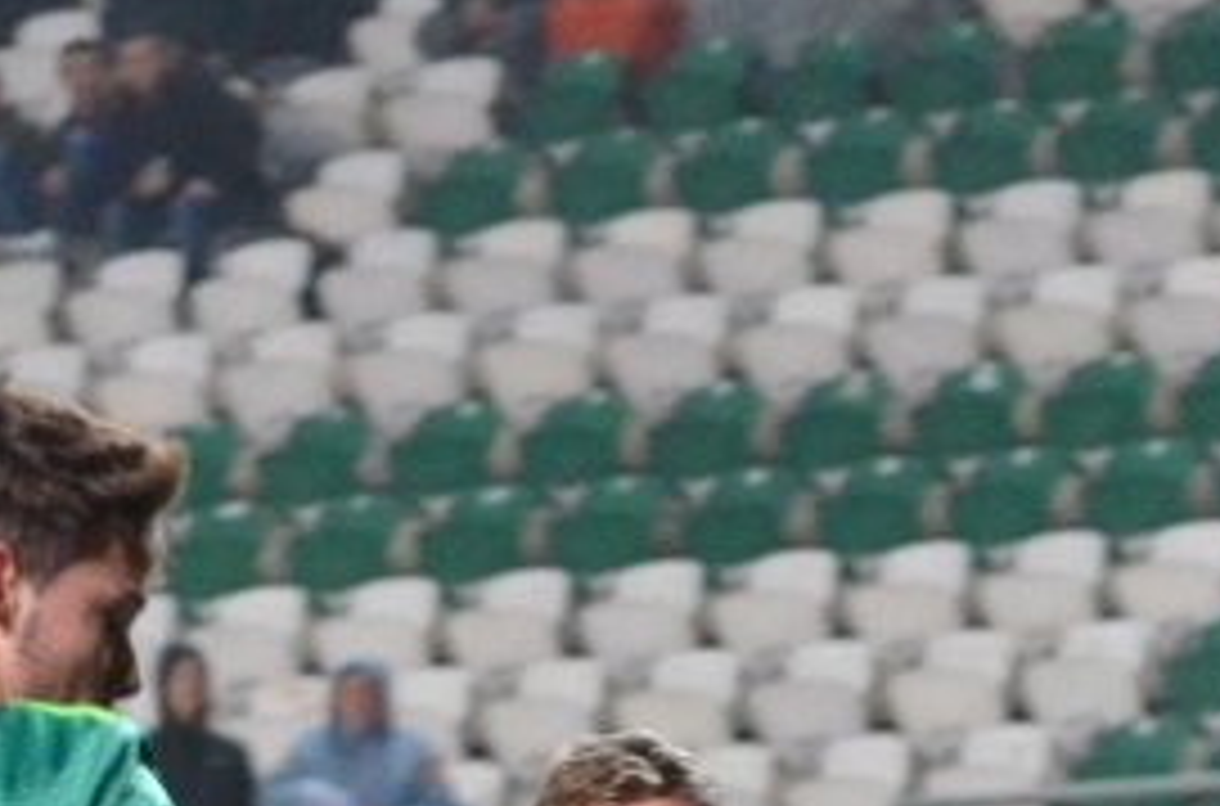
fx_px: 22910
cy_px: 1709
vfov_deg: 2.0
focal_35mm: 678
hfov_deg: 3.0
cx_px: 311
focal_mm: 102
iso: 3200
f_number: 5.6
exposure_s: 1/500
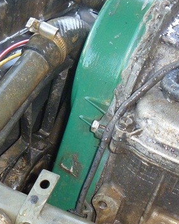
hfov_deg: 20.1
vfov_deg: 25.3
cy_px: 181
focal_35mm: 74
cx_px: 3
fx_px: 490
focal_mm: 6.3
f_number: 3.5
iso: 250
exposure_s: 1/60
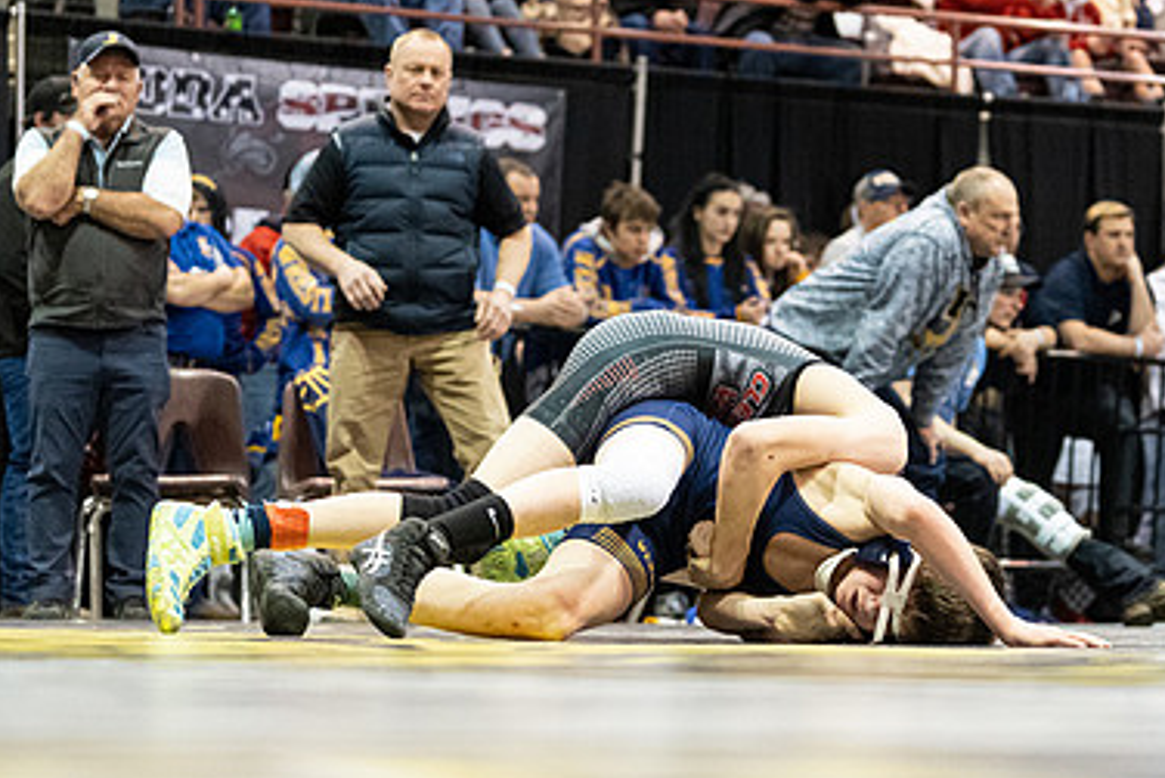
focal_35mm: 162
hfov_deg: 12.7
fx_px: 5244
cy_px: 305
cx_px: 768
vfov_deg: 8.5
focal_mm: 105
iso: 12800
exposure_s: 1/500
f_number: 4
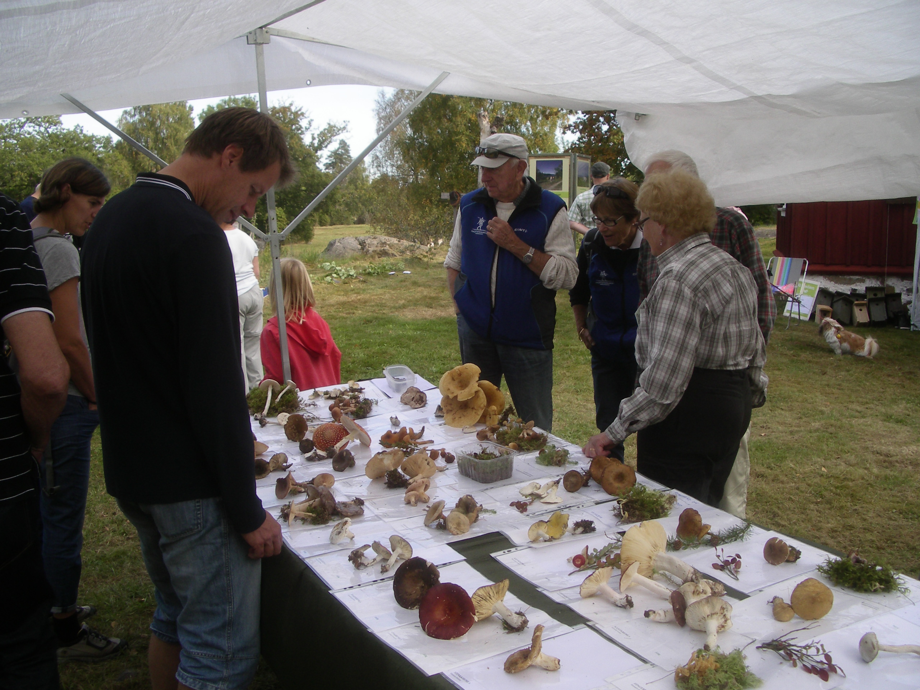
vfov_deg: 40.7
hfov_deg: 52.6
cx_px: 460
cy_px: 345
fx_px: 930
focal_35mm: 35
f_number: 2.6
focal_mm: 5.8
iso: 80
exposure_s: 1/160
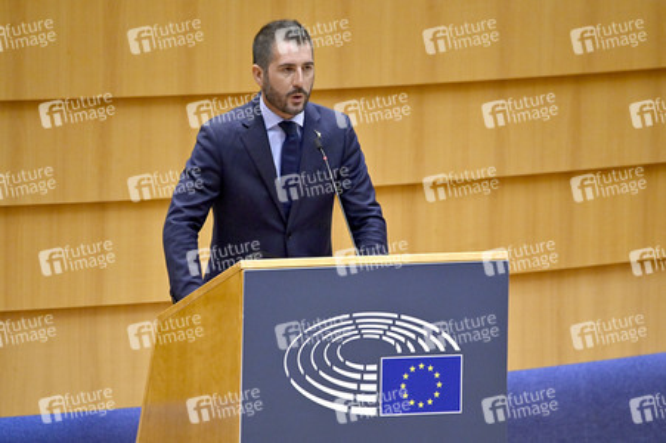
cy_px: 222
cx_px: 333
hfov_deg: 3.4
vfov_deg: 2.3
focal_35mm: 600
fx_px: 11092
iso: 4000
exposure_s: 1/500
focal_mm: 600
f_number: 6.3
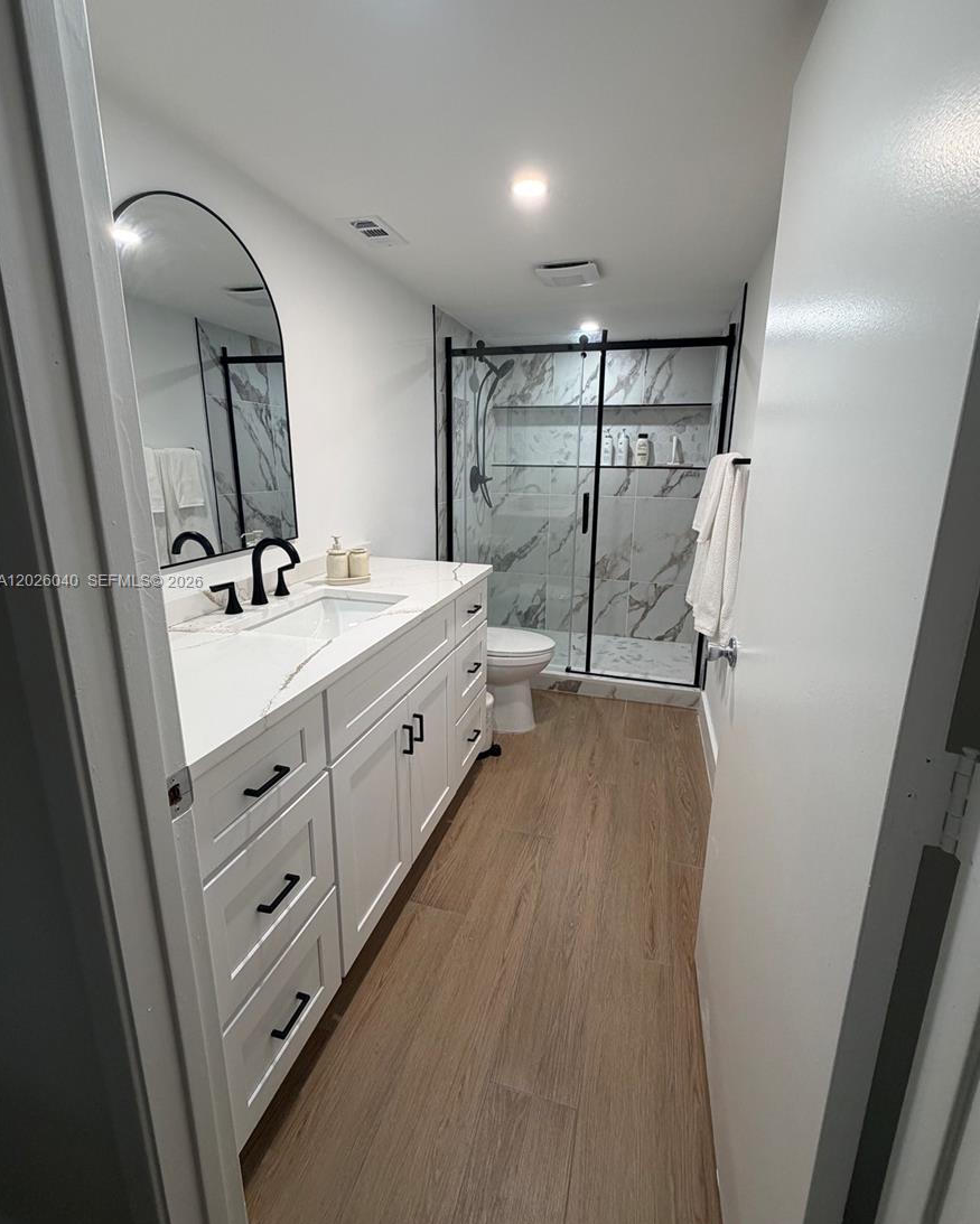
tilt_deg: -12.8
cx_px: 498
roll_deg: -0.2
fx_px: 544
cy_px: 582
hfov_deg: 84.1
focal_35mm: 15
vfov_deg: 96.7
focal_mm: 2.22
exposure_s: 1/120
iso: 200
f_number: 2.2
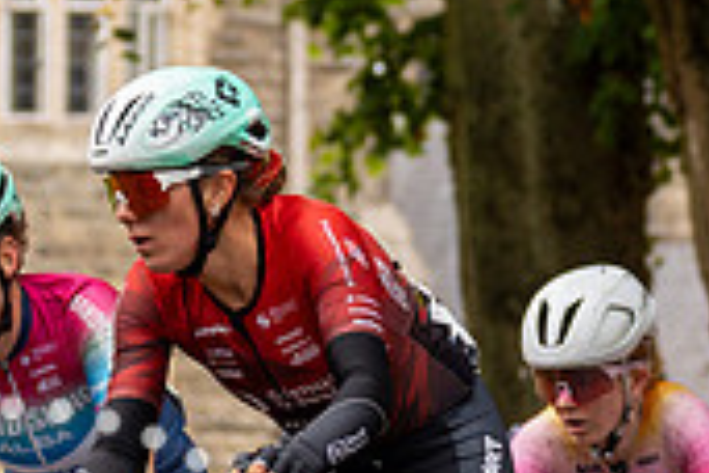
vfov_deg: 3.5
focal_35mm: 392
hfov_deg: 5.3
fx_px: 7720
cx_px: 450
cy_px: 365
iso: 640
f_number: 2.8
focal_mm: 70
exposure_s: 1/800
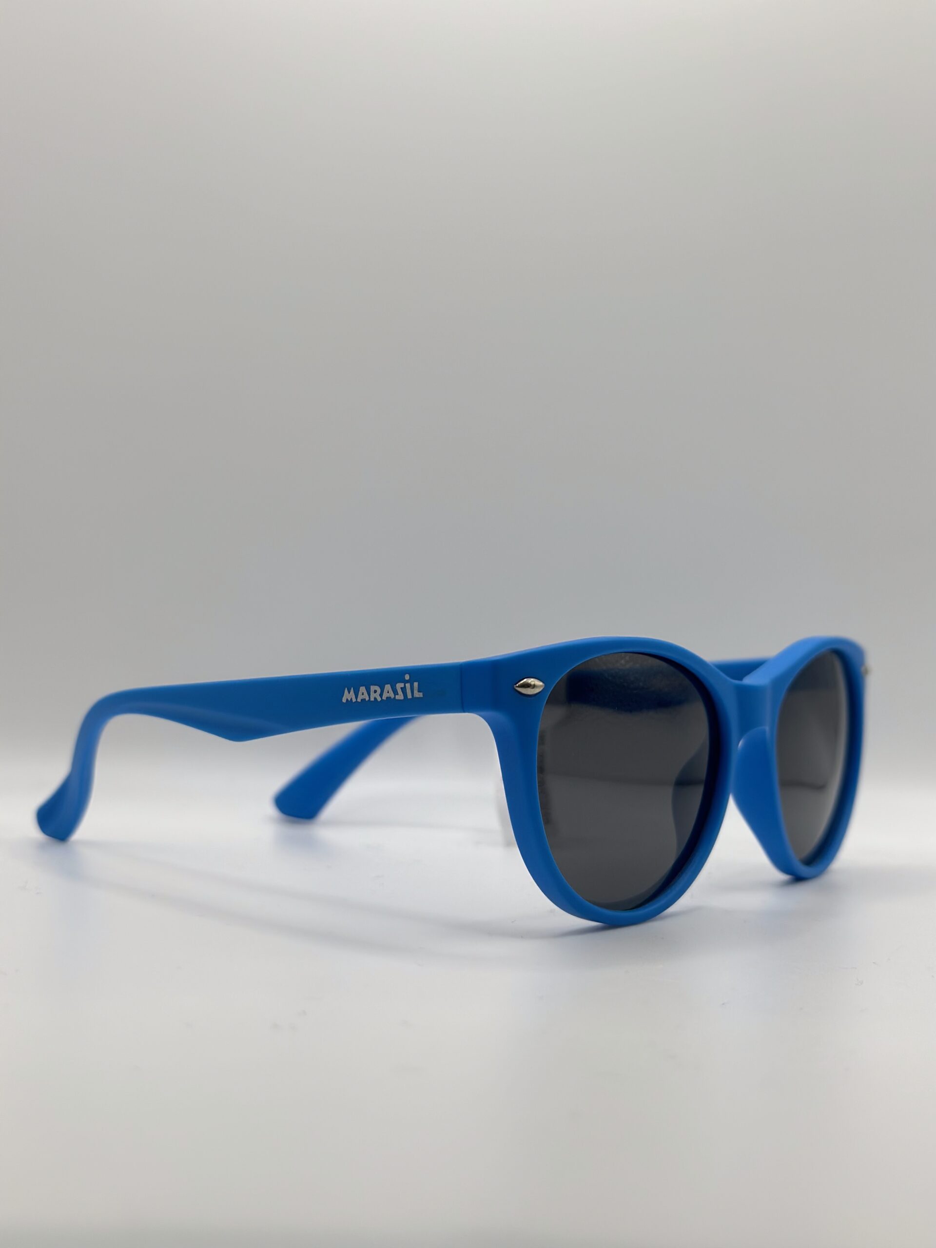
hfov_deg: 30.3
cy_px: 624
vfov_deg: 39.7
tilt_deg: -7.1
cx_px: 468
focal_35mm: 48
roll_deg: -2.3
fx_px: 1731
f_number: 1.78
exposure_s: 1/642
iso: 80
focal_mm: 6.86
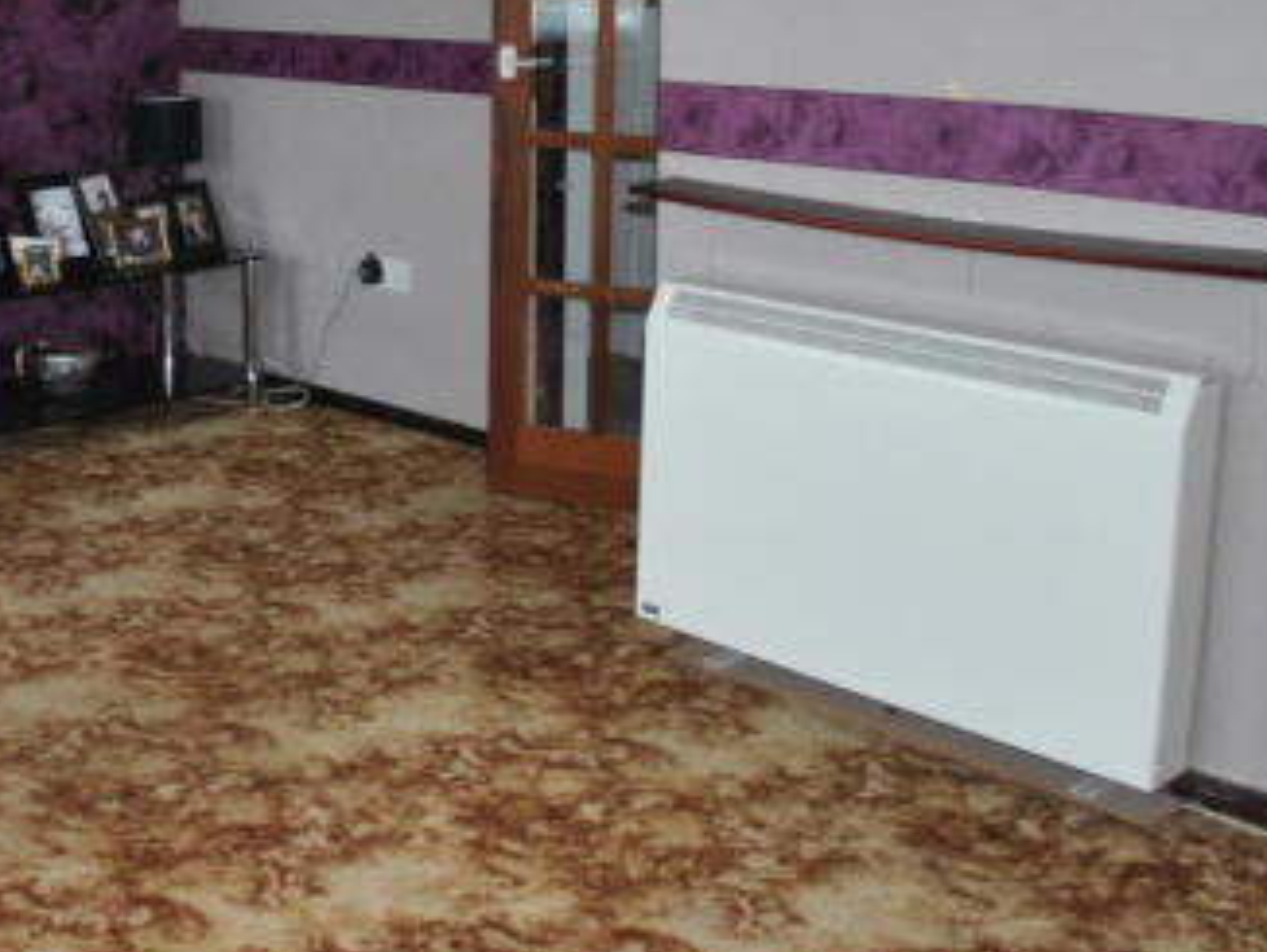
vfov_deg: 27.7
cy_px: 243
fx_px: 1905
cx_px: 169
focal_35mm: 52
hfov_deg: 35.0
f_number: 3.5
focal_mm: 18
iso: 200
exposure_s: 1/60
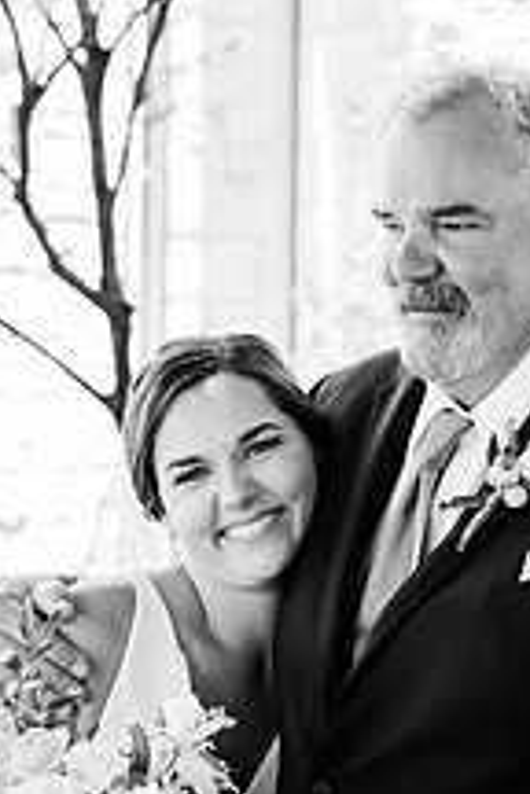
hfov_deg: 8.0
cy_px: 614
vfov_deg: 11.9
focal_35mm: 172
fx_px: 3798
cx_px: 350
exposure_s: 1/320
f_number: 4
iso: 320
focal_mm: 64
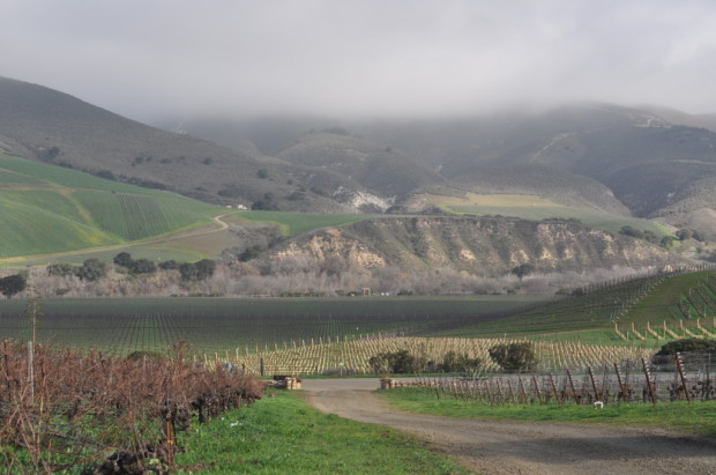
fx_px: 1489
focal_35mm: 75
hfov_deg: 27.0
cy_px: 238
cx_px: 358
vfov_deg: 18.1
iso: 200
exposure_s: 1/250
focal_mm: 50
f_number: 8
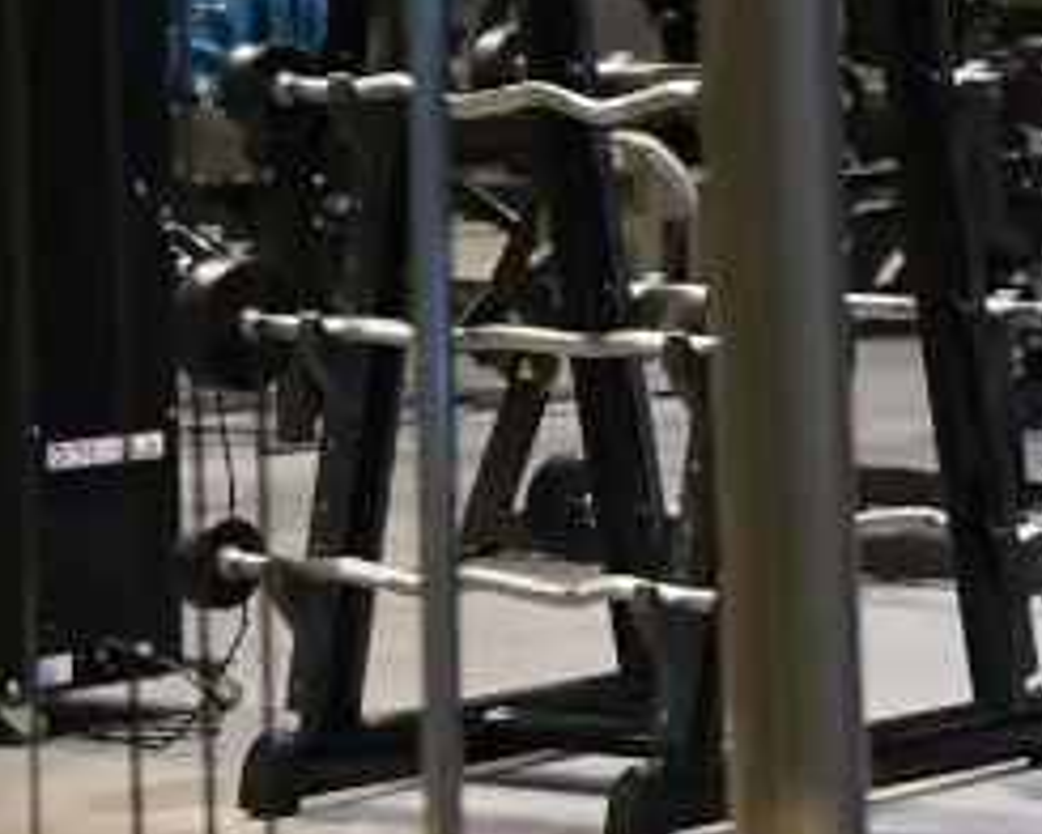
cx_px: 2614
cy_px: -102
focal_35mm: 217
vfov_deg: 7.1
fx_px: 6692
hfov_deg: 8.1
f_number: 2.8
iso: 2000
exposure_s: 1/160
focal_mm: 35
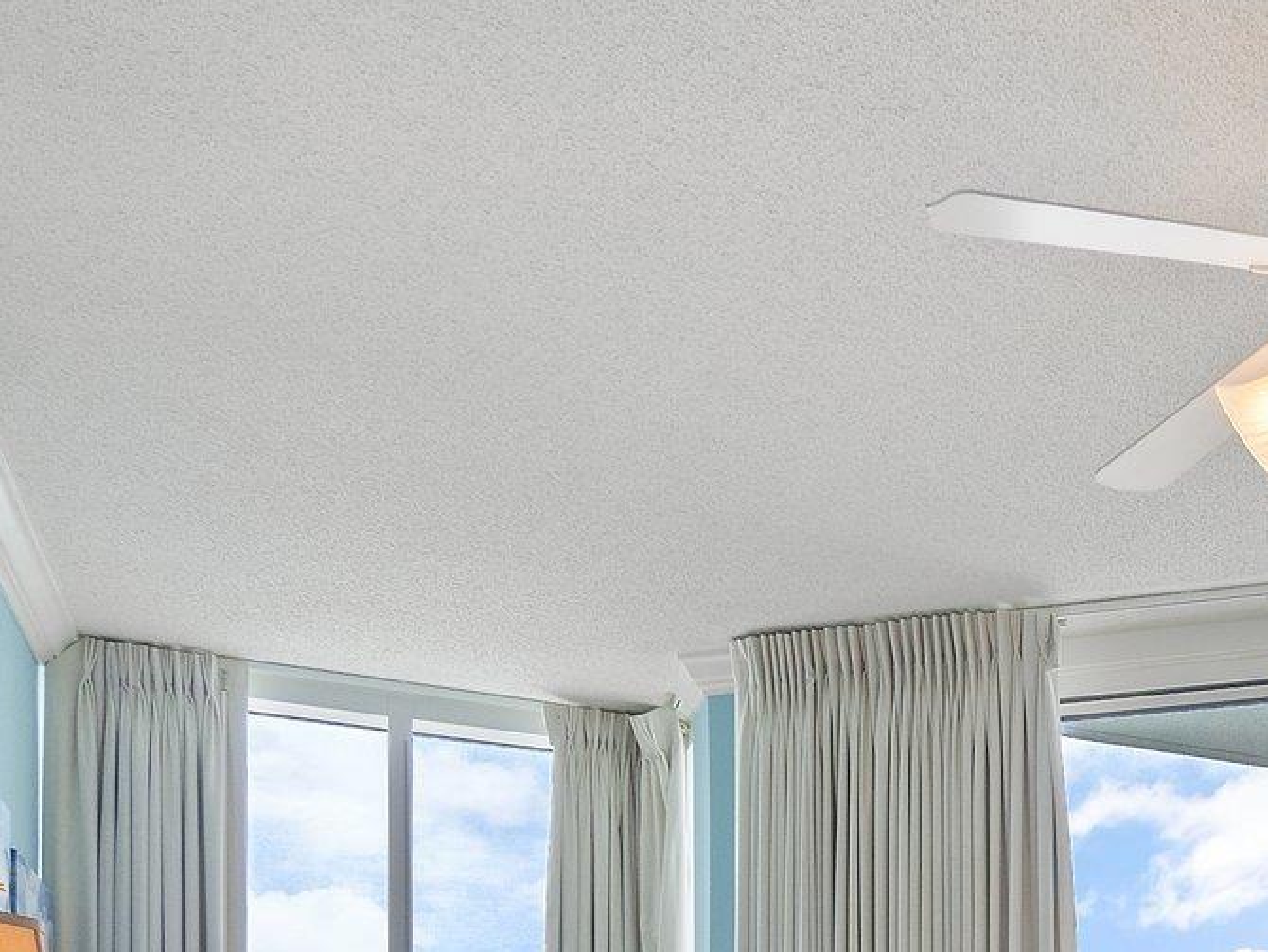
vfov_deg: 25.3
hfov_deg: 33.9
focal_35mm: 48
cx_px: 1408
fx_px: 1776
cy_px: 1277
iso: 500
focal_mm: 11
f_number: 9.5
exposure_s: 1/20
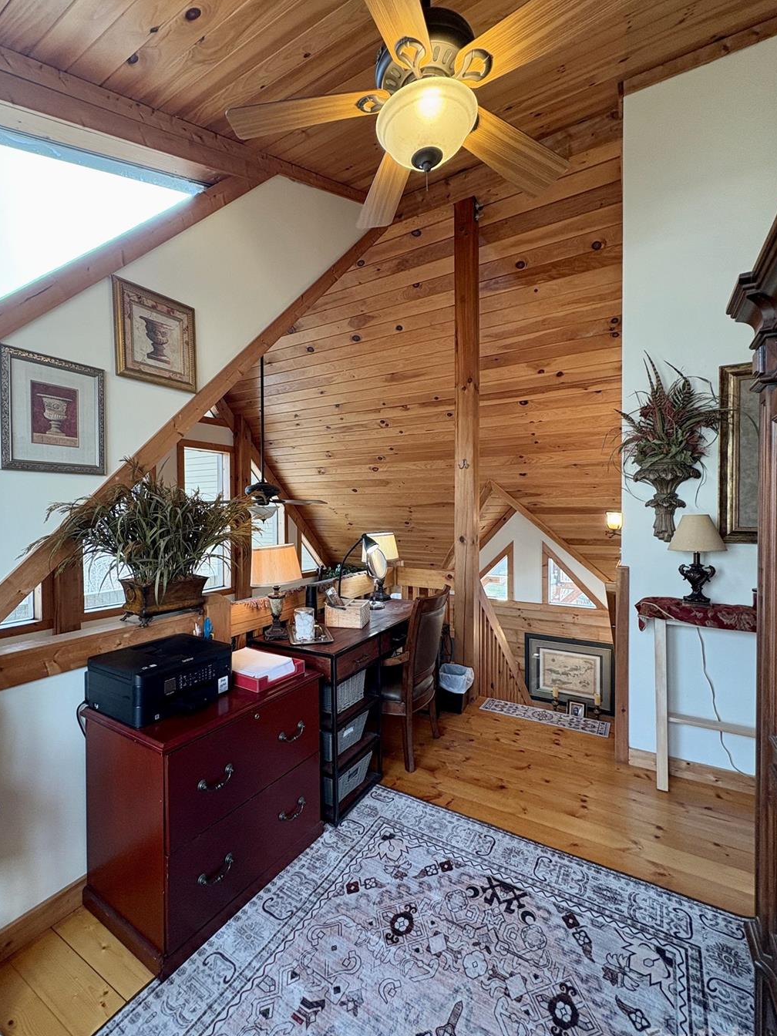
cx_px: 343
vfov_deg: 94.5
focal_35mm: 16
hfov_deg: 77.8
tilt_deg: +0.2
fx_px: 479
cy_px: 518
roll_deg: -0.4
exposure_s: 1/60
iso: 200
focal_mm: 2.22
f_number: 2.2
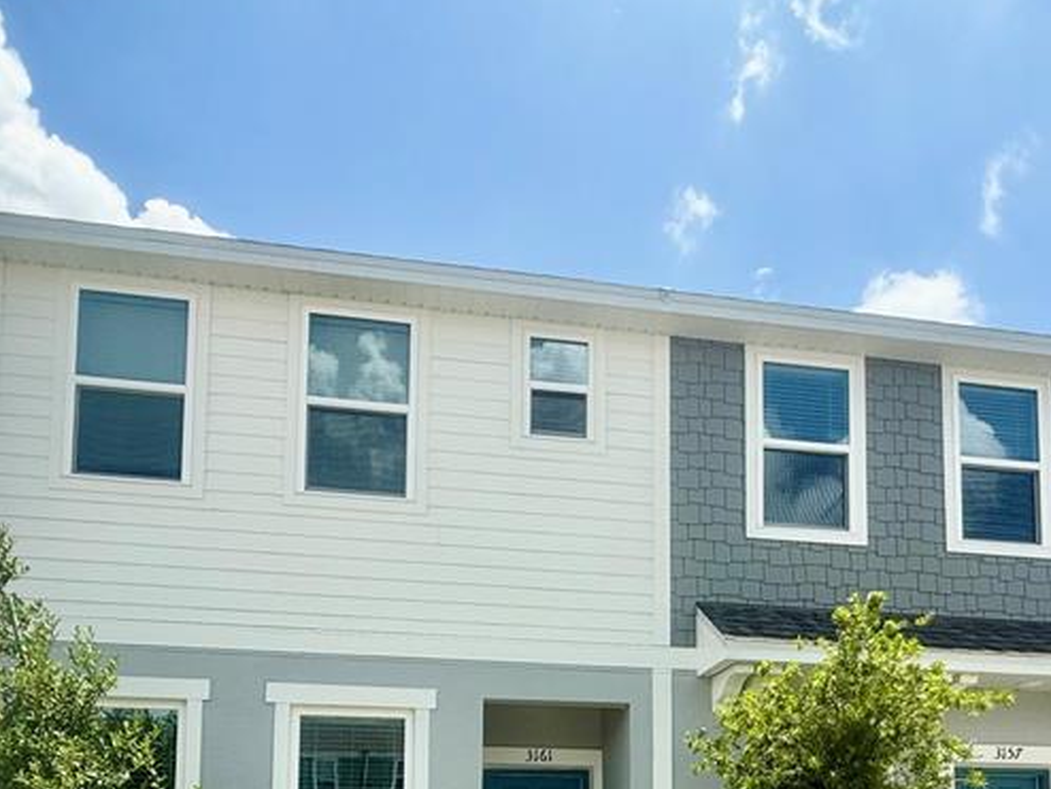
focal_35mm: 29
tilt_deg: +5.0
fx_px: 881
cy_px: 795
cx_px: 543
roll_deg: -0.7
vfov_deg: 41.7
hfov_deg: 61.6
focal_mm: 2.22
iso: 50
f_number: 2.2
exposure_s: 1/1656
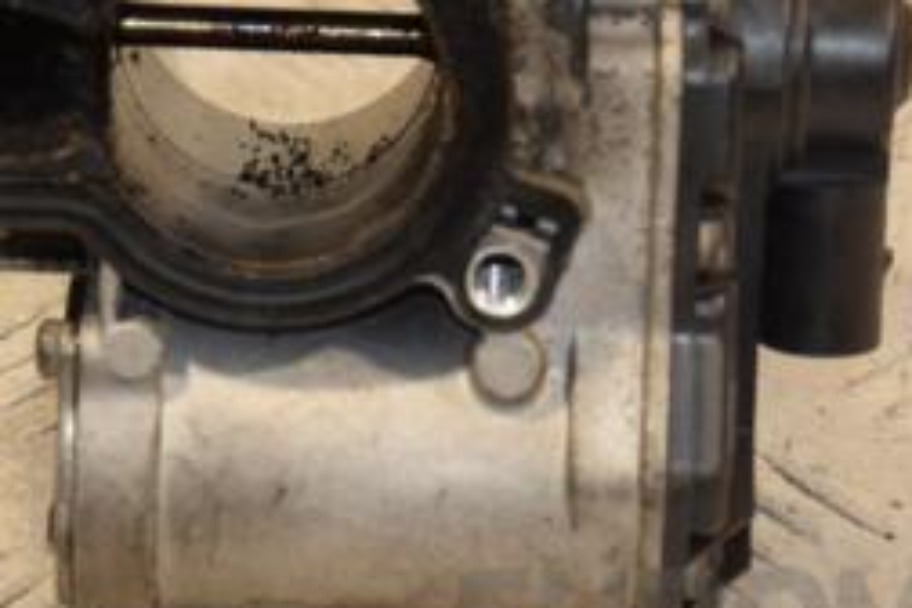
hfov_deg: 5.9
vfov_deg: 3.9
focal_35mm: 350
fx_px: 8866
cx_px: 391
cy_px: 141
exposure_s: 1/200
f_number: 6.3
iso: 800
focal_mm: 98
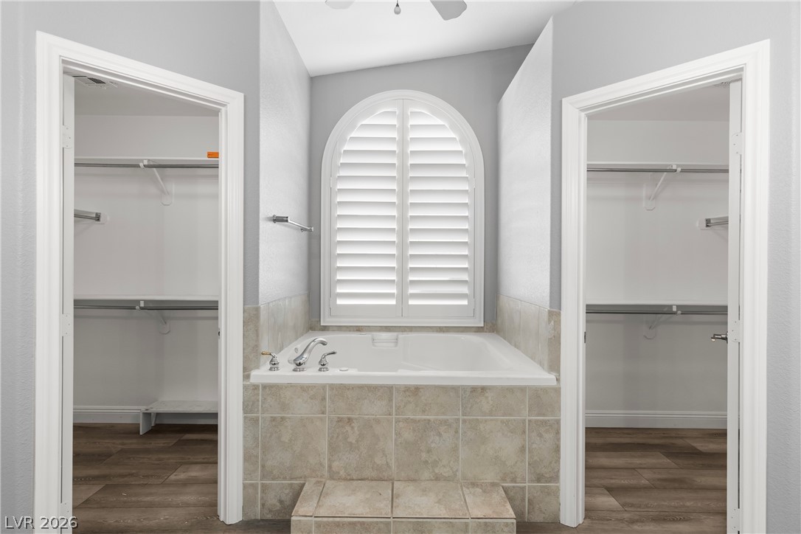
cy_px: 267
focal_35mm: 18
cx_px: 400
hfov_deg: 90.0
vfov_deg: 67.4
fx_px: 400
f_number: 8
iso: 400
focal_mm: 18
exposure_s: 1/13
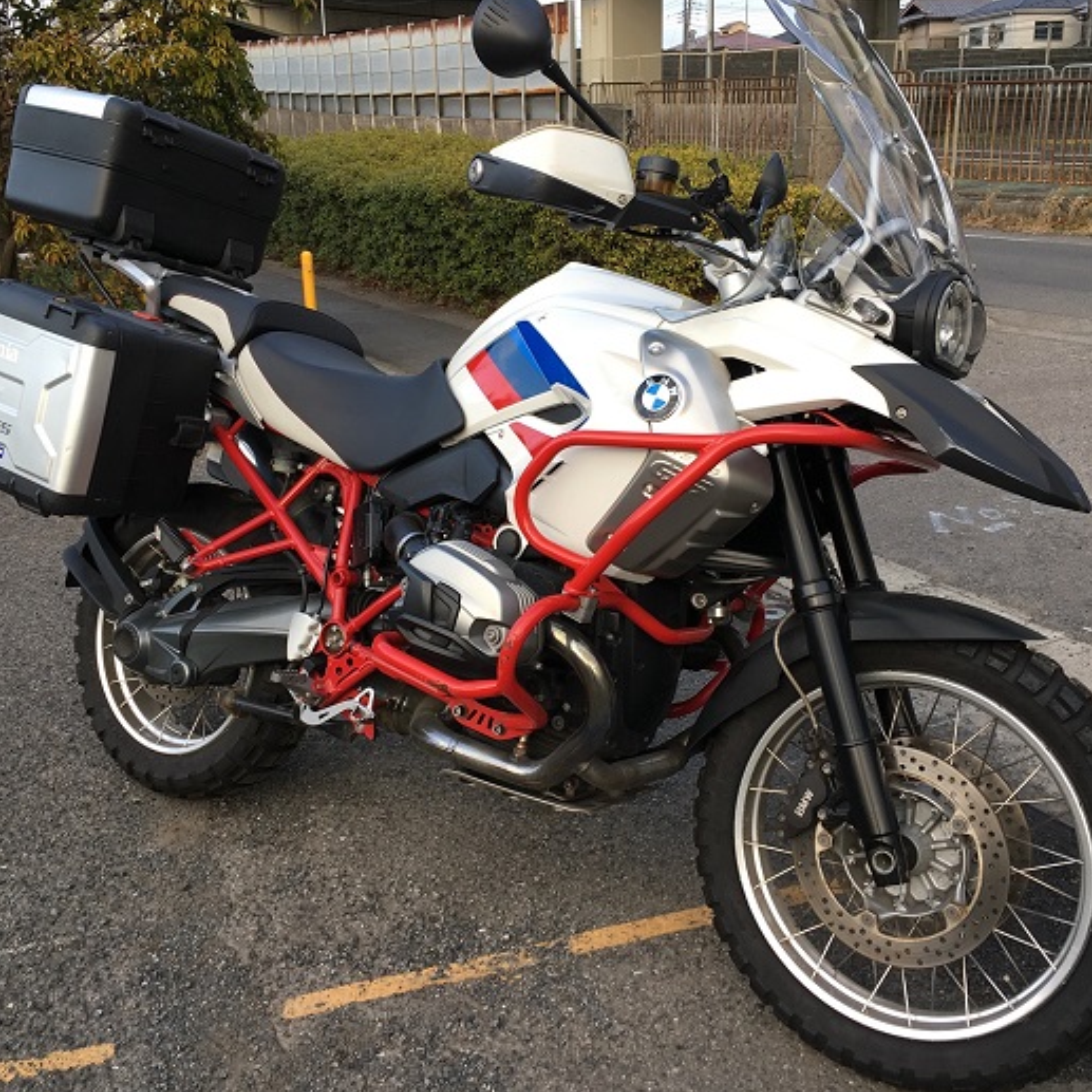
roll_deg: +1.0
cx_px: 562
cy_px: 542
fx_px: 1249
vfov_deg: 47.2
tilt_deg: -16.2
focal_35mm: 35
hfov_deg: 47.2
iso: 25
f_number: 2.2
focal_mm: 4.15
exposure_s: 1/120
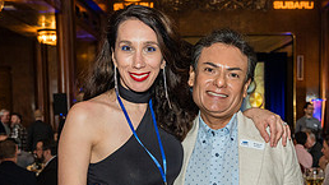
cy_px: 165
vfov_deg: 18.0
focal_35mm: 66
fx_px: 576
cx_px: 201
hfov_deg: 31.8
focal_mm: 28
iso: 1250
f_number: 4
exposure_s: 1/160
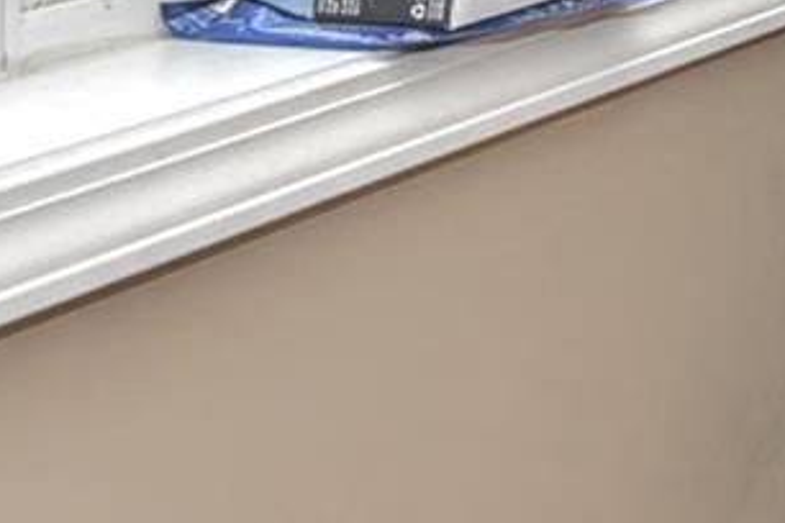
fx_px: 2769
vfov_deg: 10.1
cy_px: -454
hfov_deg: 12.9
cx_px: 1793
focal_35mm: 127
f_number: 5.6
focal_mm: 19
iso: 450
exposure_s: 1/125
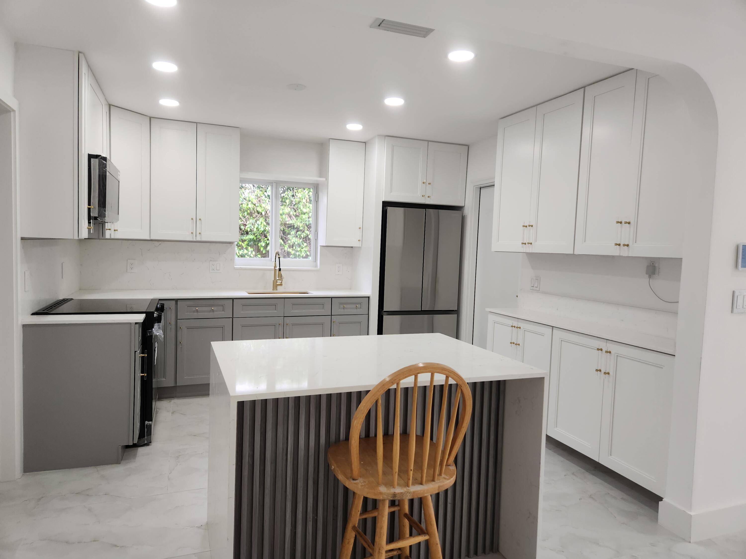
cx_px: 373
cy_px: 280
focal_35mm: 23
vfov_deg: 58.9
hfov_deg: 73.9
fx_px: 496
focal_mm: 5.4
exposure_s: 1/180
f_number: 1.8
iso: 100
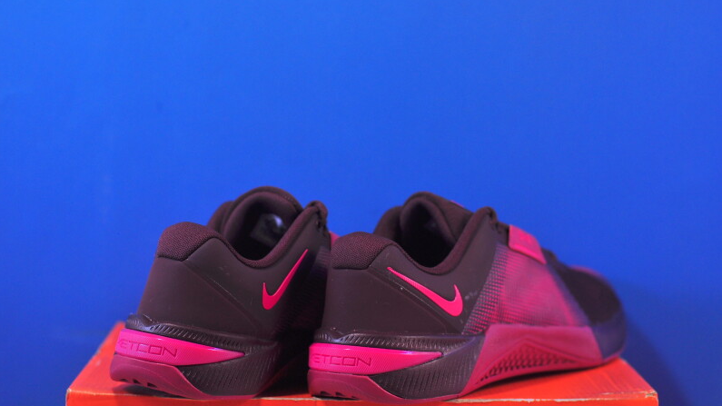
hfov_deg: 26.9
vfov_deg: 15.3
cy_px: 196
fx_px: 1512
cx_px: 361
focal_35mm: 79
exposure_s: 1/320
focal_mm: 50
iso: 250
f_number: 2.8
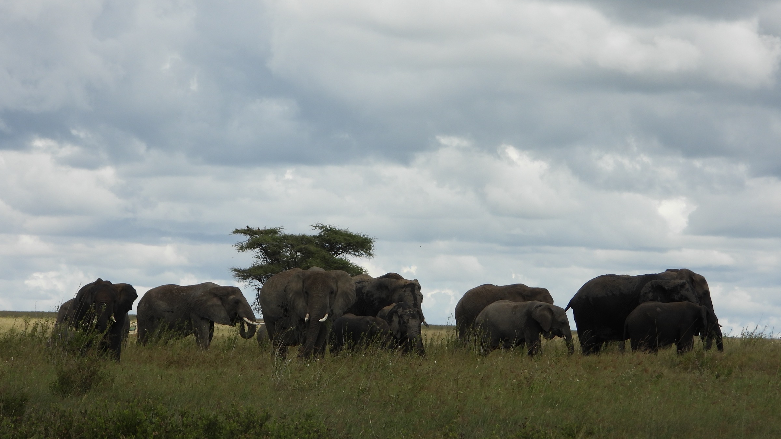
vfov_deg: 6.5
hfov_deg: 11.6
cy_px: 229
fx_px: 3852
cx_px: 391
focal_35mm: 186
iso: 100
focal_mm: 30.5
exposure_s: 1/1250
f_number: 4
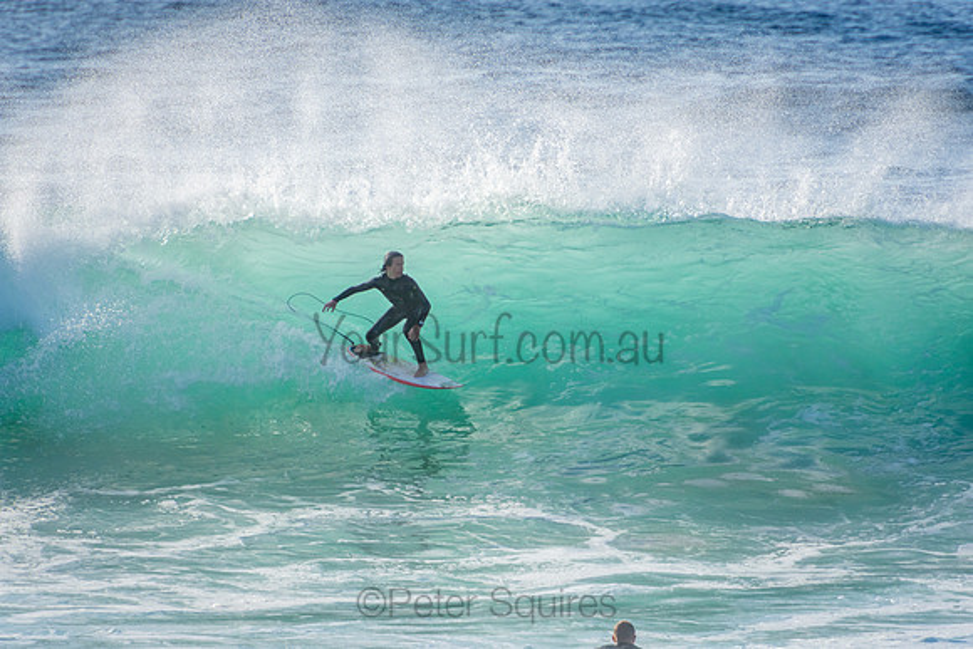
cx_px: 486
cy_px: 324
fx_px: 16220
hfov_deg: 3.4
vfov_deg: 2.3
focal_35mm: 600
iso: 220
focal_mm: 400
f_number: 5.6
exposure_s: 1/2000
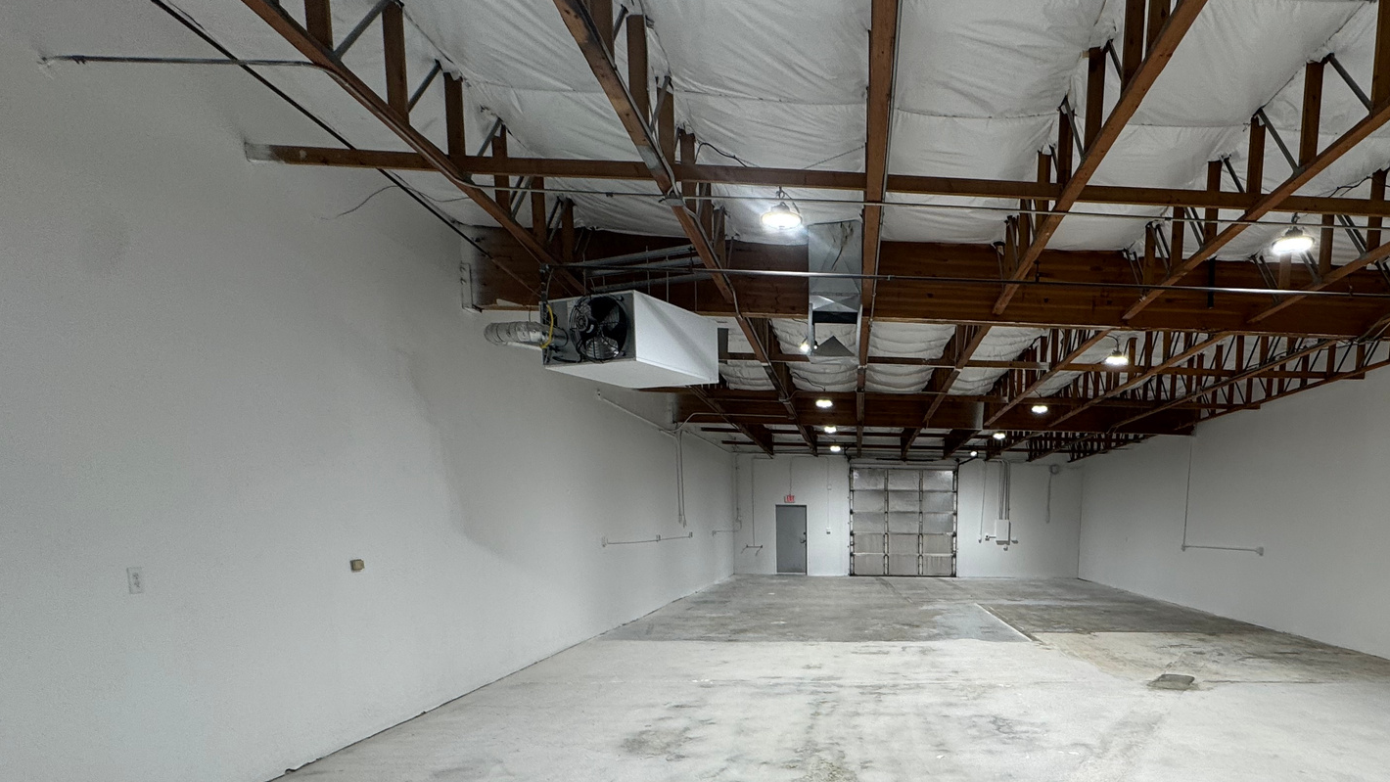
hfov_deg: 78.7
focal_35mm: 22
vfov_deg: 47.8
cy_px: 657
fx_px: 811
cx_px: 921
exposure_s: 1/100
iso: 40
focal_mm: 2.22
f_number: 2.2
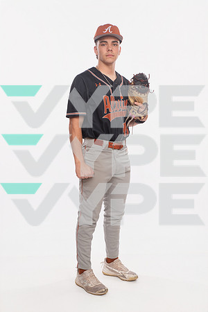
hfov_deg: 30.5
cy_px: 156
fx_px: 381
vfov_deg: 44.5
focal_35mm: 44
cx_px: 104
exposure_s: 1/320
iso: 250
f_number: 5.6
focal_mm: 44
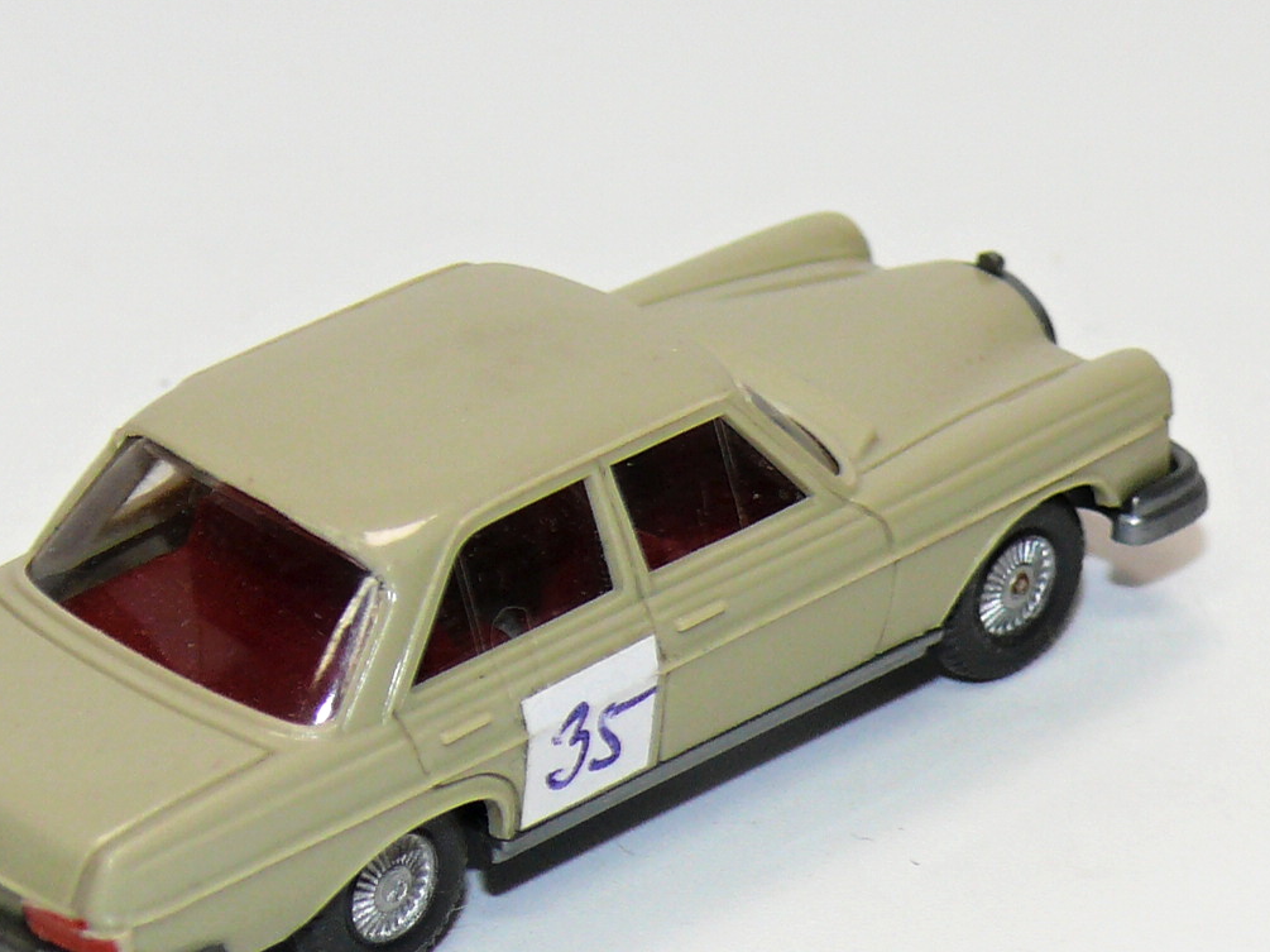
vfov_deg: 6.9
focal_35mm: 215
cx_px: 528
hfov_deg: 9.2
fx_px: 7885
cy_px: 598
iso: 100
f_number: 4
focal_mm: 16.1
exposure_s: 1/30
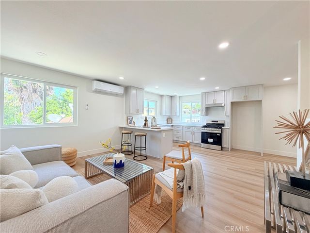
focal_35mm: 14
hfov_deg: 102.1
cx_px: 155
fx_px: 125
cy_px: 116
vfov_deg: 85.7
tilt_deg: +0.7
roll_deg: -0.5
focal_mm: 2.22
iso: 125
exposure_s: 1/120
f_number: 2.2
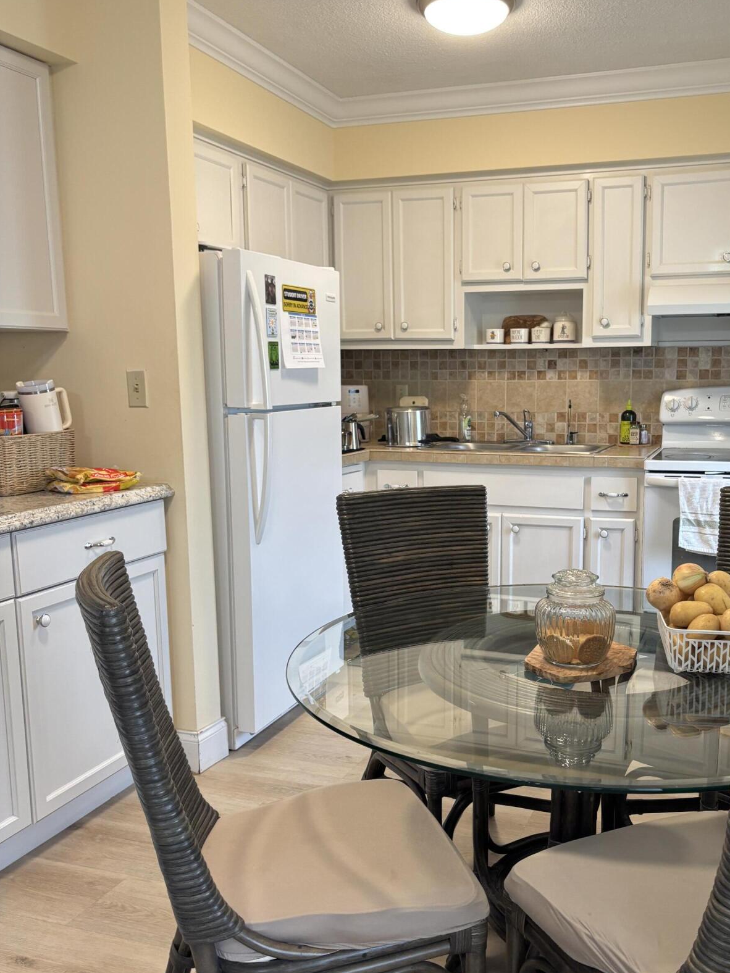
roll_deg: -0.6
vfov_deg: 55.3
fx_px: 928
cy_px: 522
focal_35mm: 33
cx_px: 459
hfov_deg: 42.6
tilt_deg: -9.7
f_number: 1.6
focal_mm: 5.96
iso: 125
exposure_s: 1/60
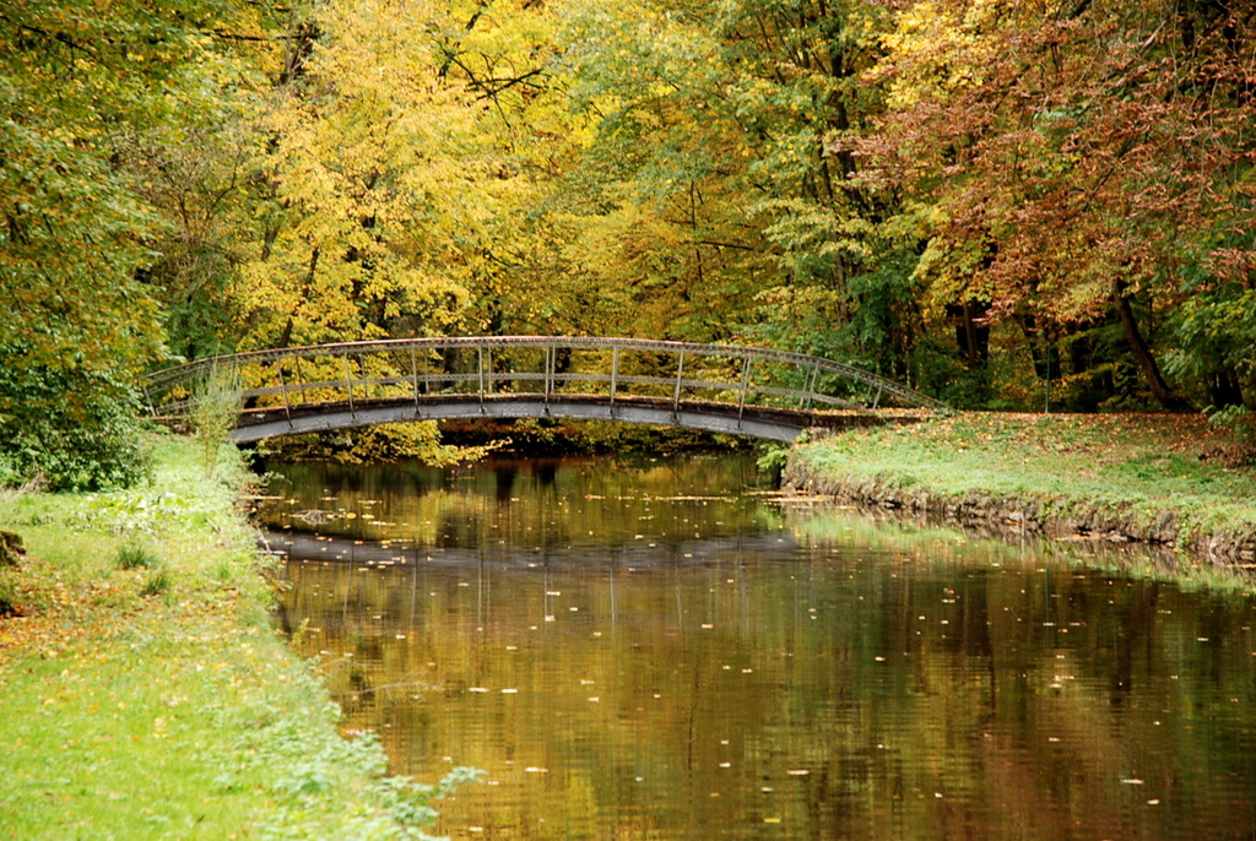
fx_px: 3669
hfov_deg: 19.4
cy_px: 420
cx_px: 628
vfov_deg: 13.1
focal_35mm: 105
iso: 200
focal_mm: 70
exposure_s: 1/15
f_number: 4.5
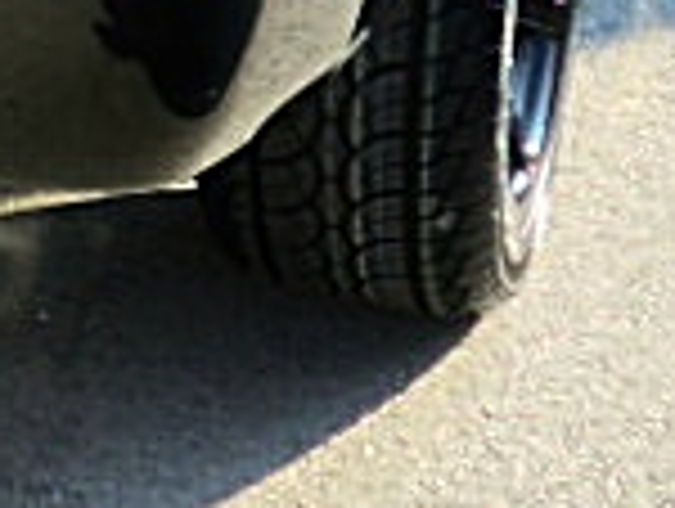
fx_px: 2578
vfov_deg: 10.5
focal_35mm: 132
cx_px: -454
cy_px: -423
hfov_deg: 13.7
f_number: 2.8
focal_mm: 5.58
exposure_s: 1/200
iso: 64
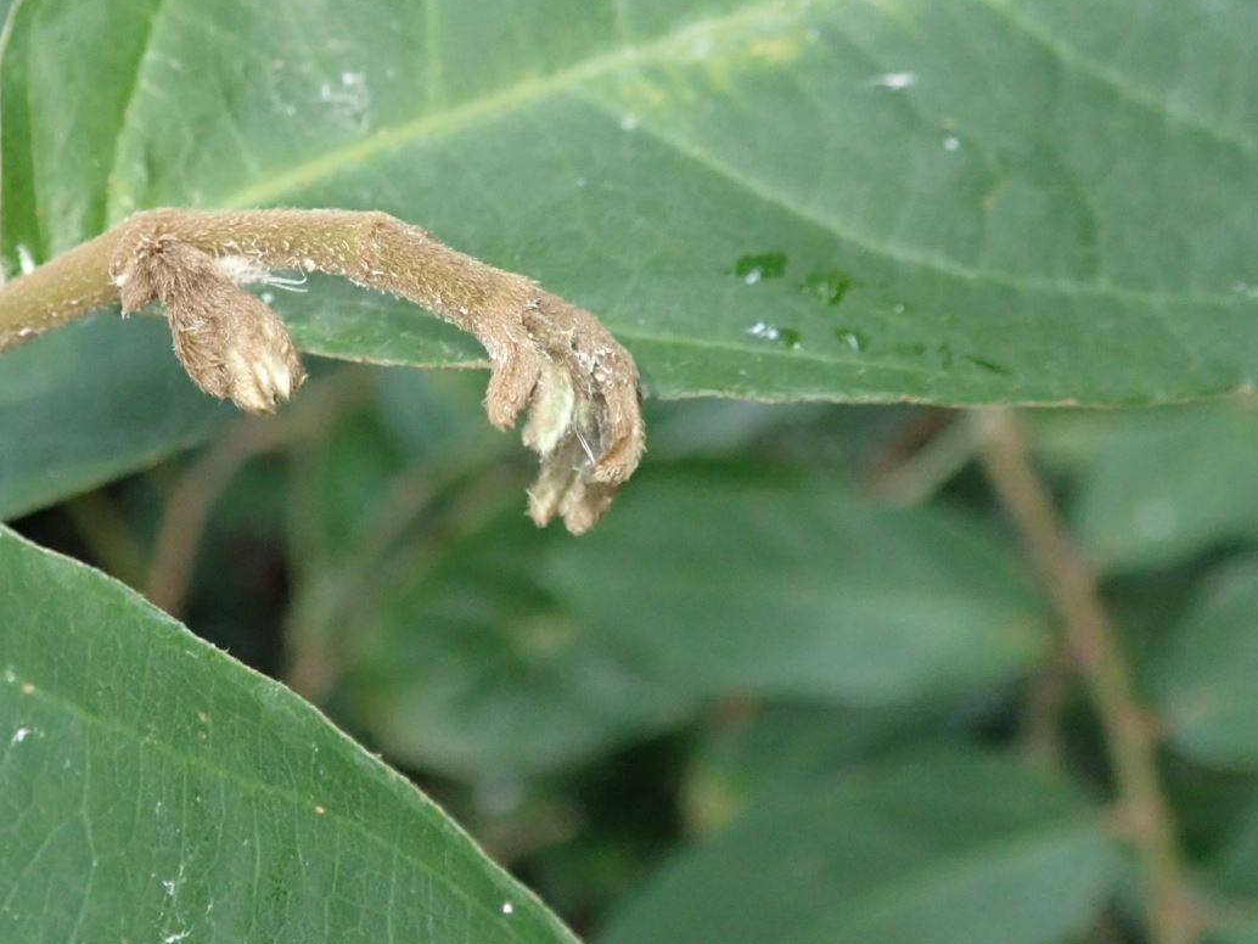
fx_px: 2108
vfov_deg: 25.1
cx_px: 341
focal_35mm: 58
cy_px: 293
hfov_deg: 32.7
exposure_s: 1/125
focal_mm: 5.5
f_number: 2.3
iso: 640
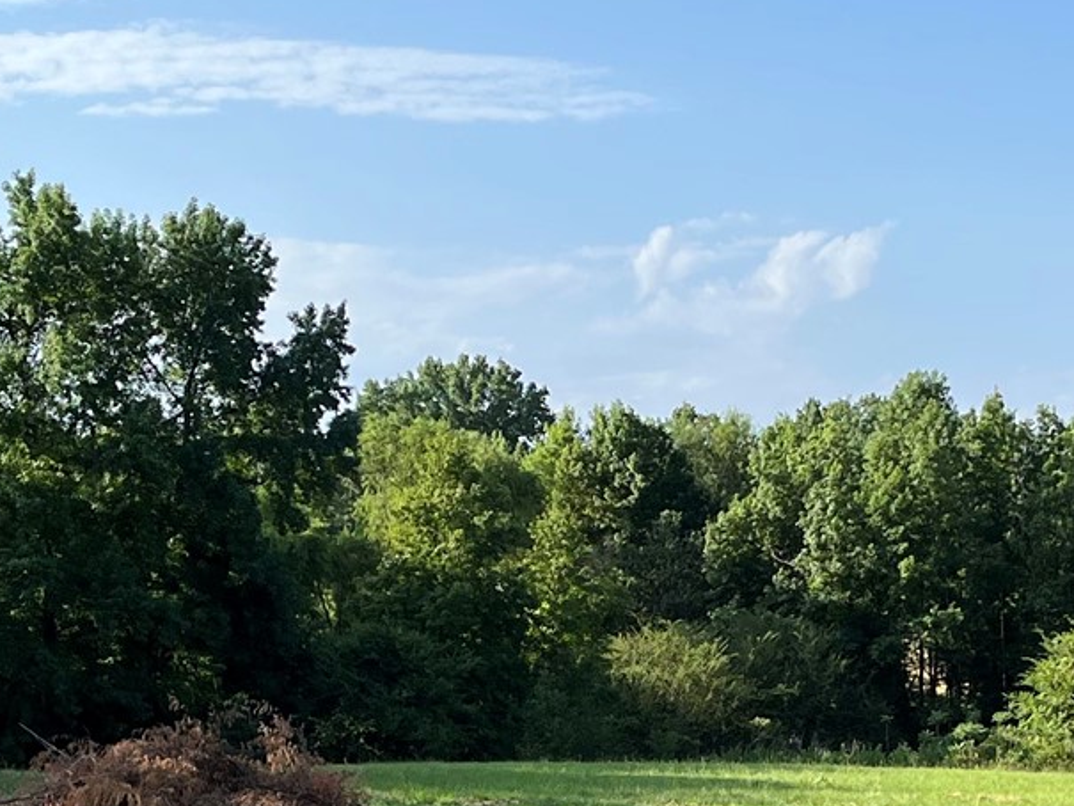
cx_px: 625
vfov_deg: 16.6
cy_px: 657
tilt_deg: +0.9
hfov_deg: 22.2
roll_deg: +0.8
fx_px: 2731
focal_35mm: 88
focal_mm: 5.1
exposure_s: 1/2024
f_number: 1.6
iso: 50
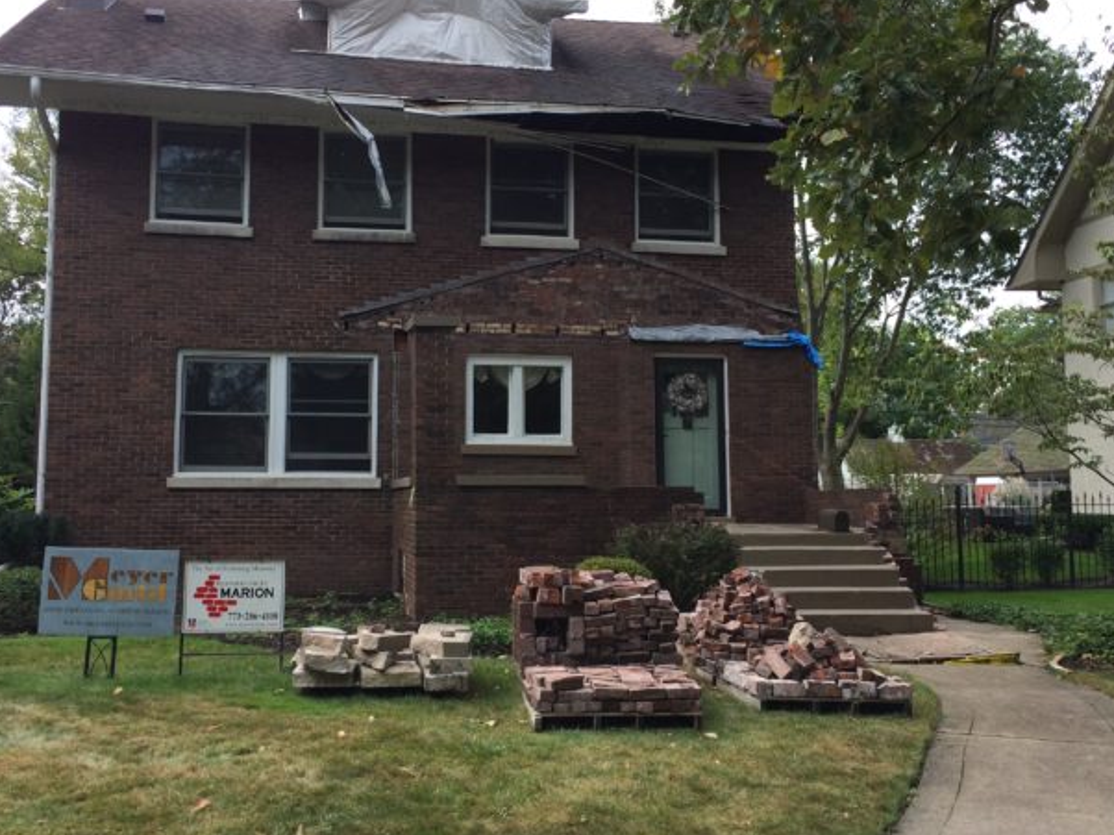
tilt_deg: +4.9
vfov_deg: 38.6
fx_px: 1190
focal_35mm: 37
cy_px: 378
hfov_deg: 50.1
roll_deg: +1.5
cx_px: 522
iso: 32
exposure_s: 1/311
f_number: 2.2
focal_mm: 4.15
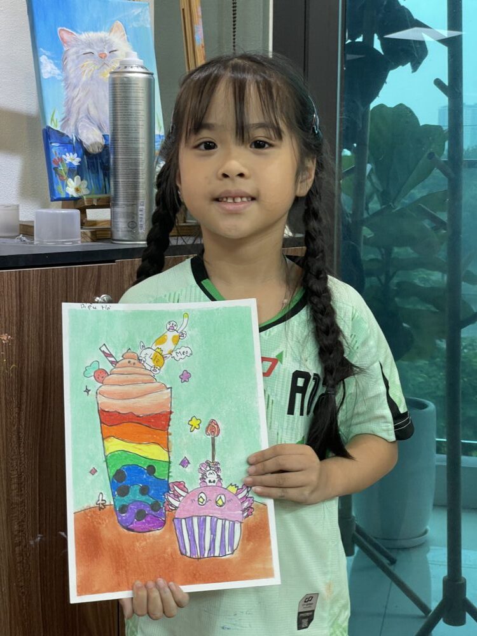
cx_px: 238
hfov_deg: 28.0
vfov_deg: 36.8
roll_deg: -0.1
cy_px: 318
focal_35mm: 52
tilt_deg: -8.2
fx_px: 955
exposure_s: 1/100
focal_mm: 6
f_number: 2
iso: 80
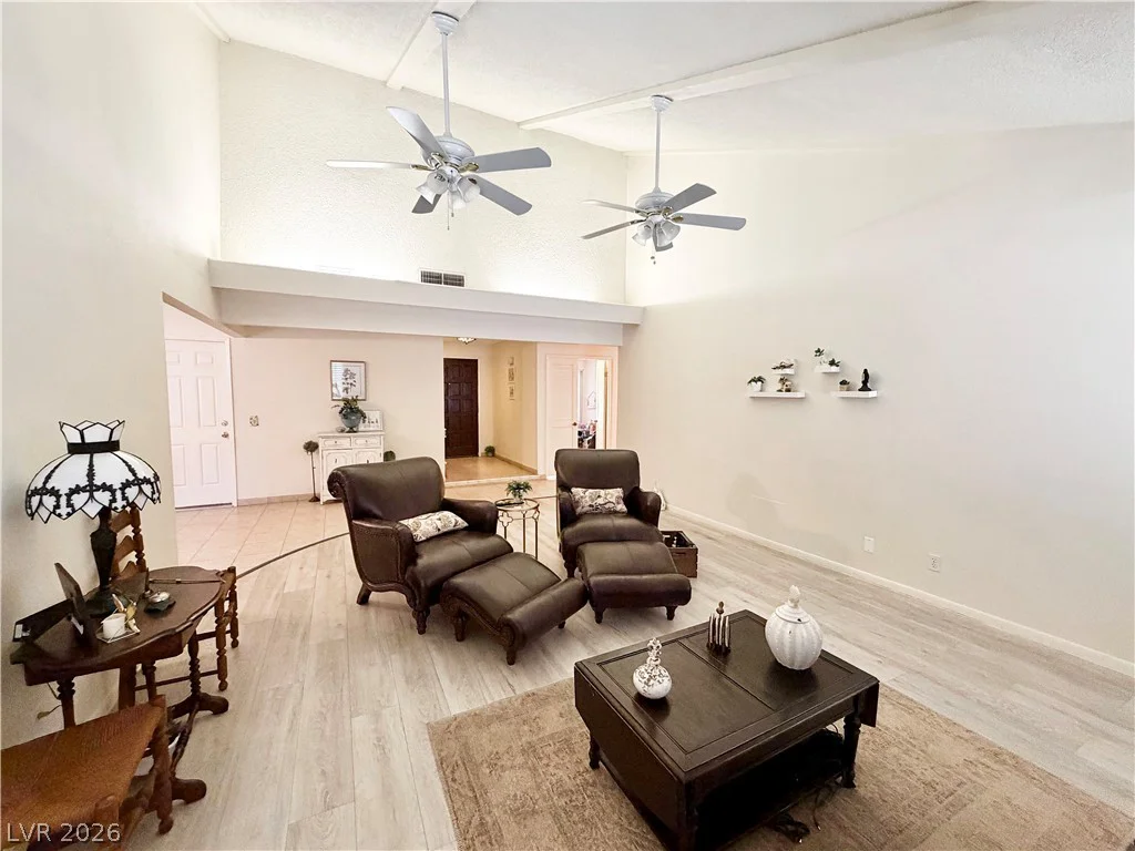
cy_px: 426
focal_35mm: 14
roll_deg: -0.4
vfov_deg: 85.7
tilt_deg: -4.2
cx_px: 568
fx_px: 459
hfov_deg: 102.1
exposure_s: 1/60
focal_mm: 2.22
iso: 500
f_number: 2.2
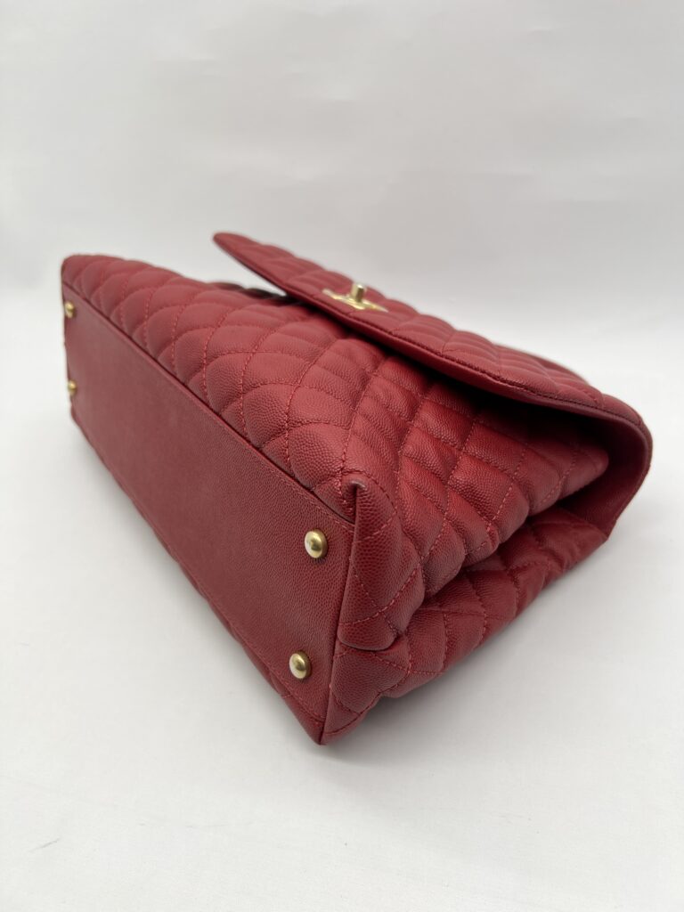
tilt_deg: -31.6
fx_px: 685
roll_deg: +3.7
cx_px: 342
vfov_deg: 67.3
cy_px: 456
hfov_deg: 53.1
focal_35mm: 26
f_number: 1.5
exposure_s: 1/144
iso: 32
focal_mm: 5.7
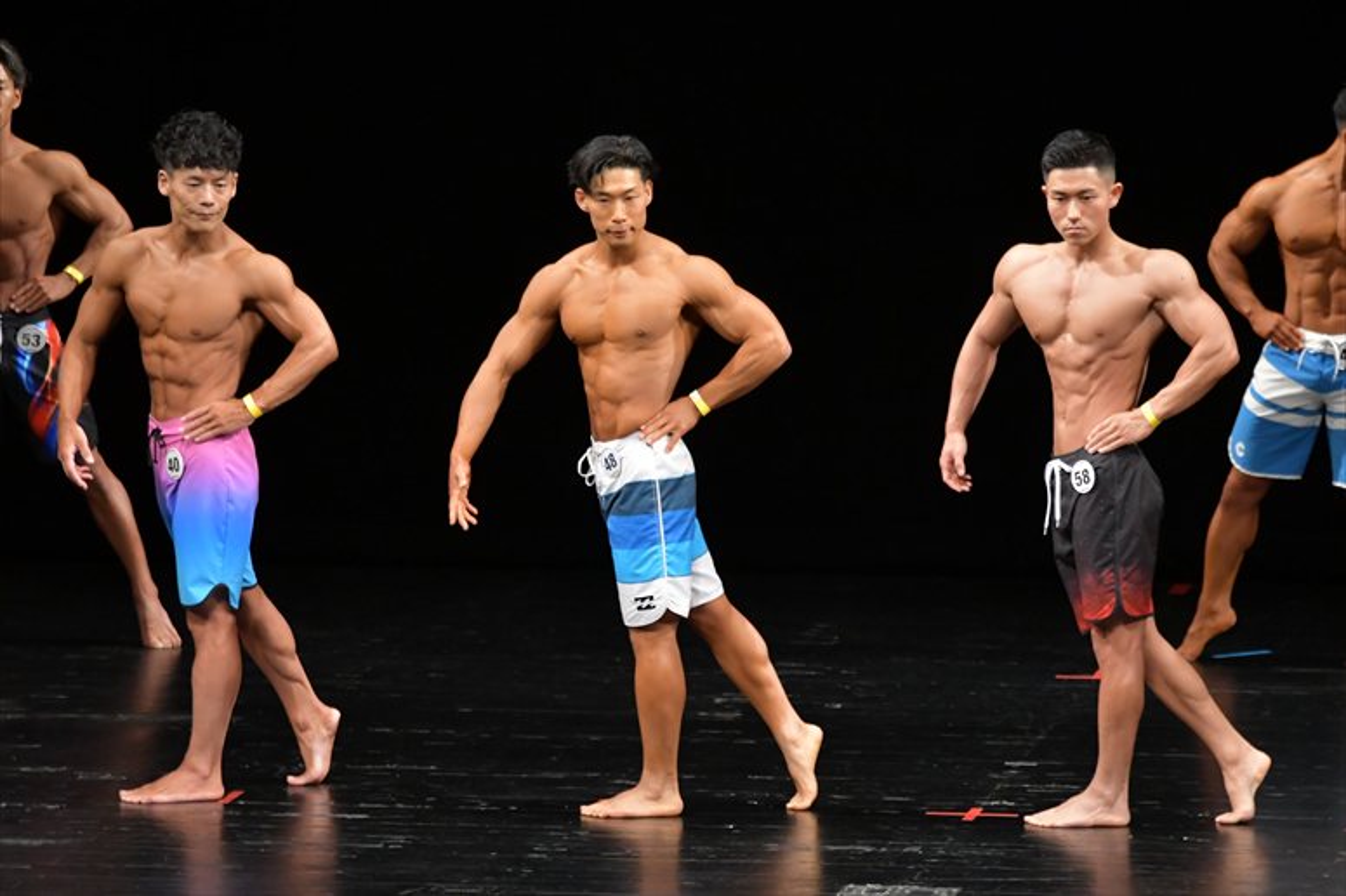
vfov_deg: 5.1
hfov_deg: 7.6
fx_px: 10090
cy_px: 448
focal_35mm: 270
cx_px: 673
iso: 3200
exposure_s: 1/400
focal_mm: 180
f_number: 5.6
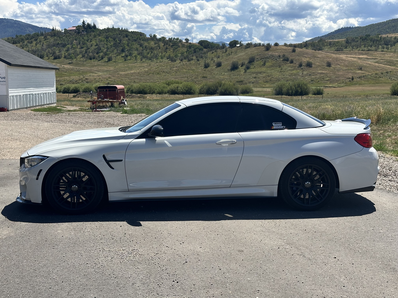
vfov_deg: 30.3
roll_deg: +0.8
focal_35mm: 48
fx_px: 552
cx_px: 199
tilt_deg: -5.4
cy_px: 149
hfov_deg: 39.7
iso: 64
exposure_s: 1/3597
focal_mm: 6.86
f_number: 1.78
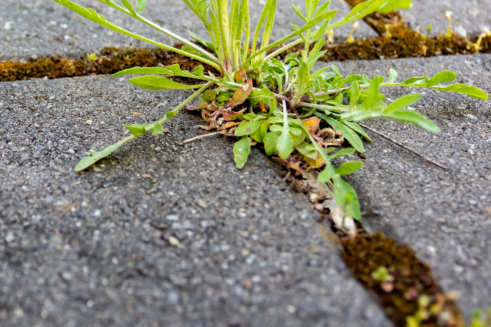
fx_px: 1036
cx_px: 39
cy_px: 62
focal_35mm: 76
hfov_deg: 25.7
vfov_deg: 17.8
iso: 100
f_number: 3.5
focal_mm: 24
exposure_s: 1/100
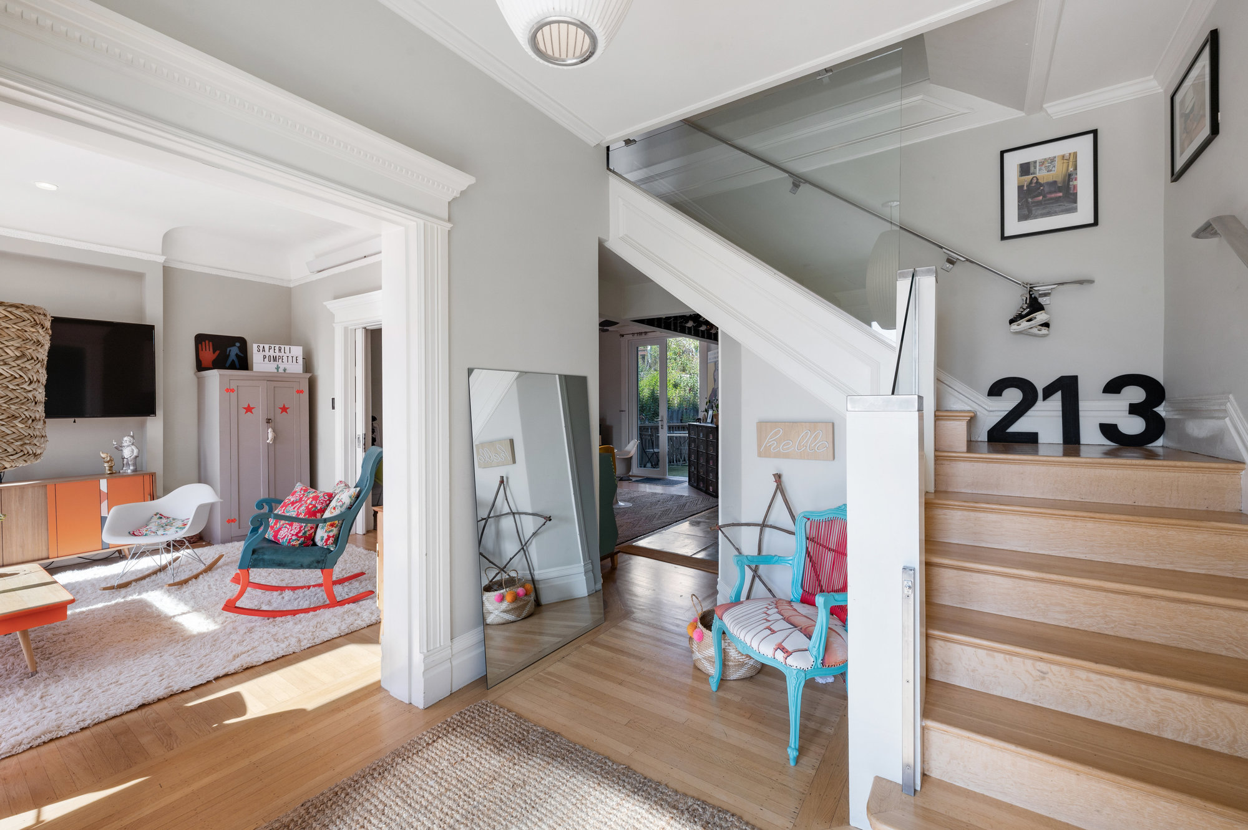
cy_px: 415
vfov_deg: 77.3
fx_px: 520
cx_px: 624
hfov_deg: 100.4
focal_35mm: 15
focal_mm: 15
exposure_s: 1/30
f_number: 11
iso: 400
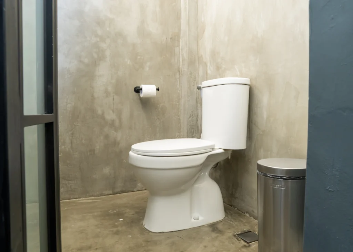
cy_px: 118
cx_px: 200
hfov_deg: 69.9
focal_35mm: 25
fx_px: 251
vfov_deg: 53.3
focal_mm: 20
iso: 2000
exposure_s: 1/13
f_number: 8
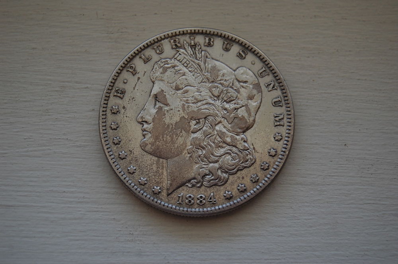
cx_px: 199
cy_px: 132
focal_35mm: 75
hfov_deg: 27.0
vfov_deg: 18.2
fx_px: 828
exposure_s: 1/100
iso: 400
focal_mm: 50
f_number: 5.6
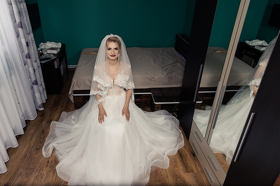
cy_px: 84
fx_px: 205
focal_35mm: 26
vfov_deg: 48.8
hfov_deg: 68.5
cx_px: 126
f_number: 3.2
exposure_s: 1/250
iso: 250
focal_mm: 24
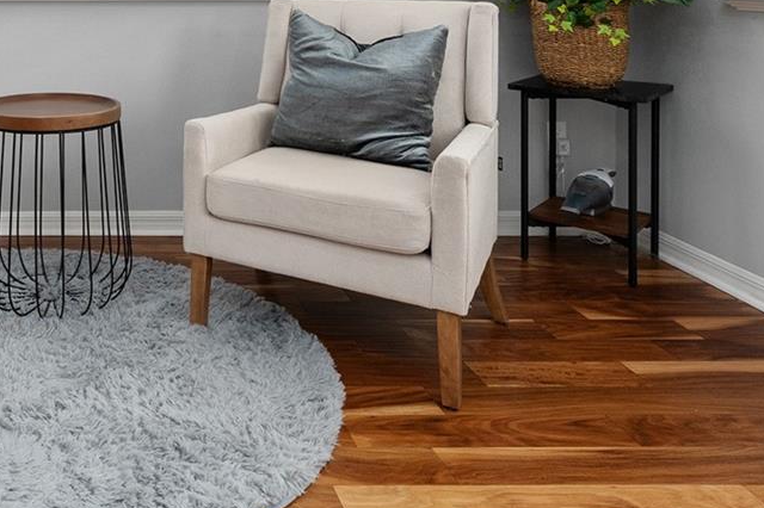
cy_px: 12
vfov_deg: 34.7
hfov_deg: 48.5
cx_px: 70
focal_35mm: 35
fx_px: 742
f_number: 7.1
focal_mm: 14
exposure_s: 1/30
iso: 1600
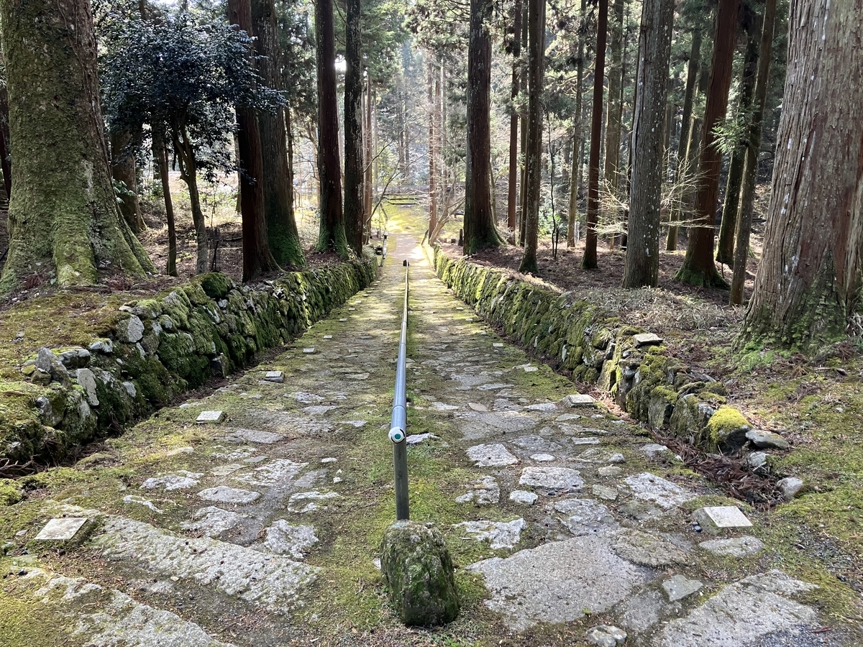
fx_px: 698
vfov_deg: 49.7
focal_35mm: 28
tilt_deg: -16.9
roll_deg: +0.7
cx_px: 432
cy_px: 324
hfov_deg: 63.4
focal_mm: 3.99
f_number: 1.8
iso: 80
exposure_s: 1/99
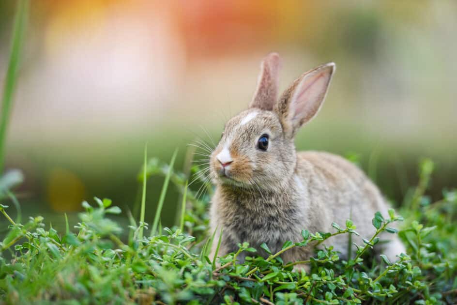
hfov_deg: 10.3
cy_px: 152
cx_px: 228
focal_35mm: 200
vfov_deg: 6.9
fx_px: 2540
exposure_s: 1/320
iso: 400
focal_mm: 200
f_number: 2.8
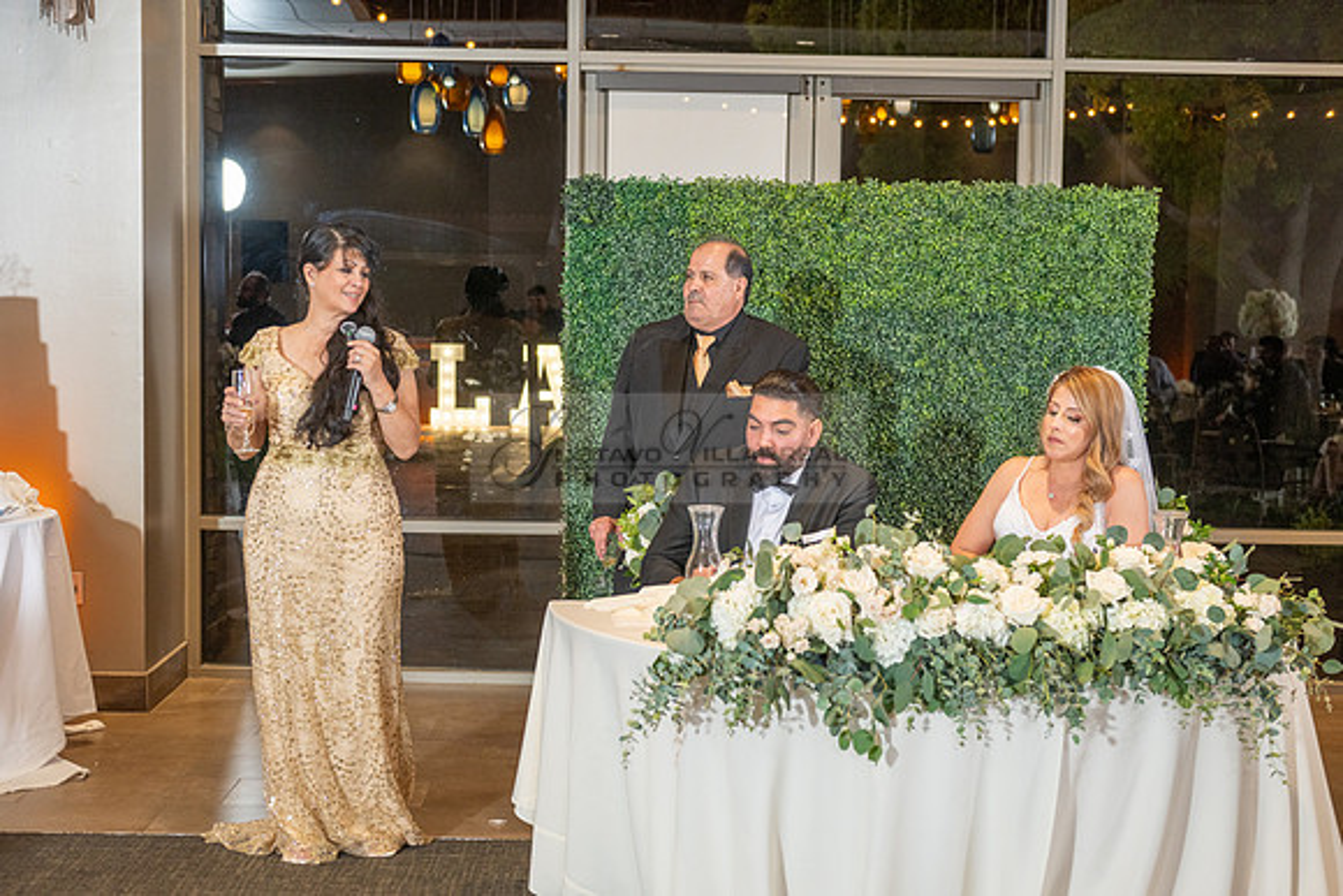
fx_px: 1791
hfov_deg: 41.1
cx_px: 672
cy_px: 448
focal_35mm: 48
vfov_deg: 28.1
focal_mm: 48
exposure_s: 1/160
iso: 800
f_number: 3.5
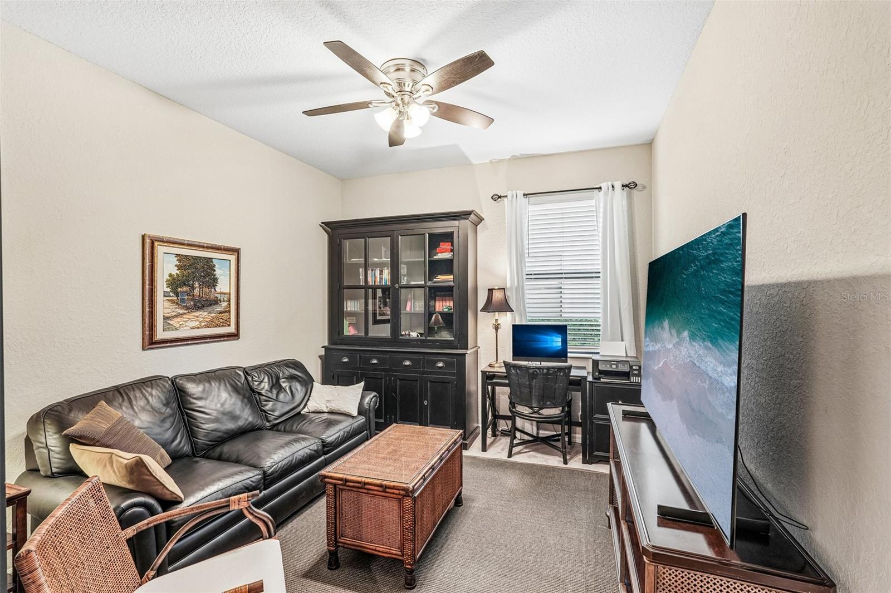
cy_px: 296
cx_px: 446
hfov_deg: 96.7
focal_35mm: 16
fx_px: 396
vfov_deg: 73.7
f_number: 8
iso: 400
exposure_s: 1/3.33
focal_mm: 16
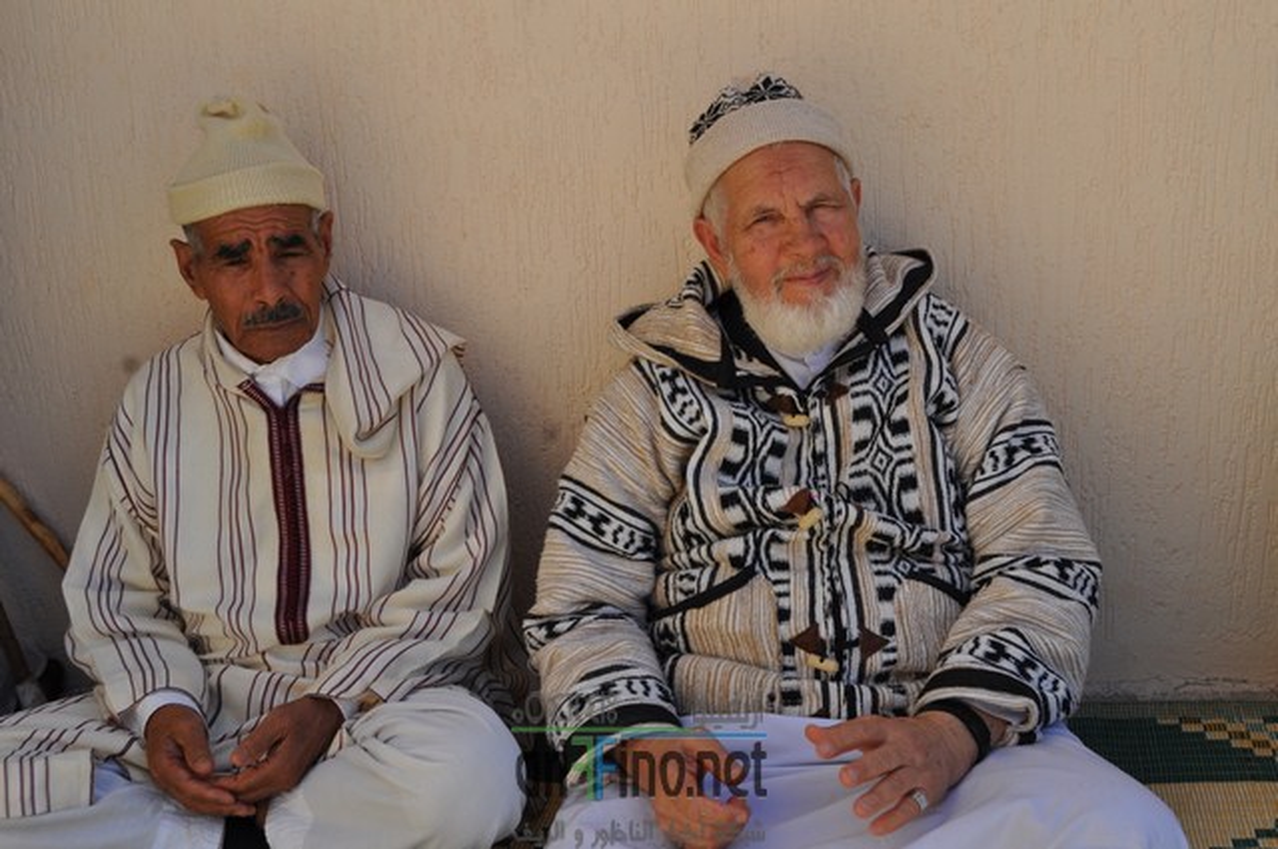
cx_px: 639
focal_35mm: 48
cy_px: 424
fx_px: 1702
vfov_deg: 28.0
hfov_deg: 41.2
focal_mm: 32
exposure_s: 1/400
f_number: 9
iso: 200
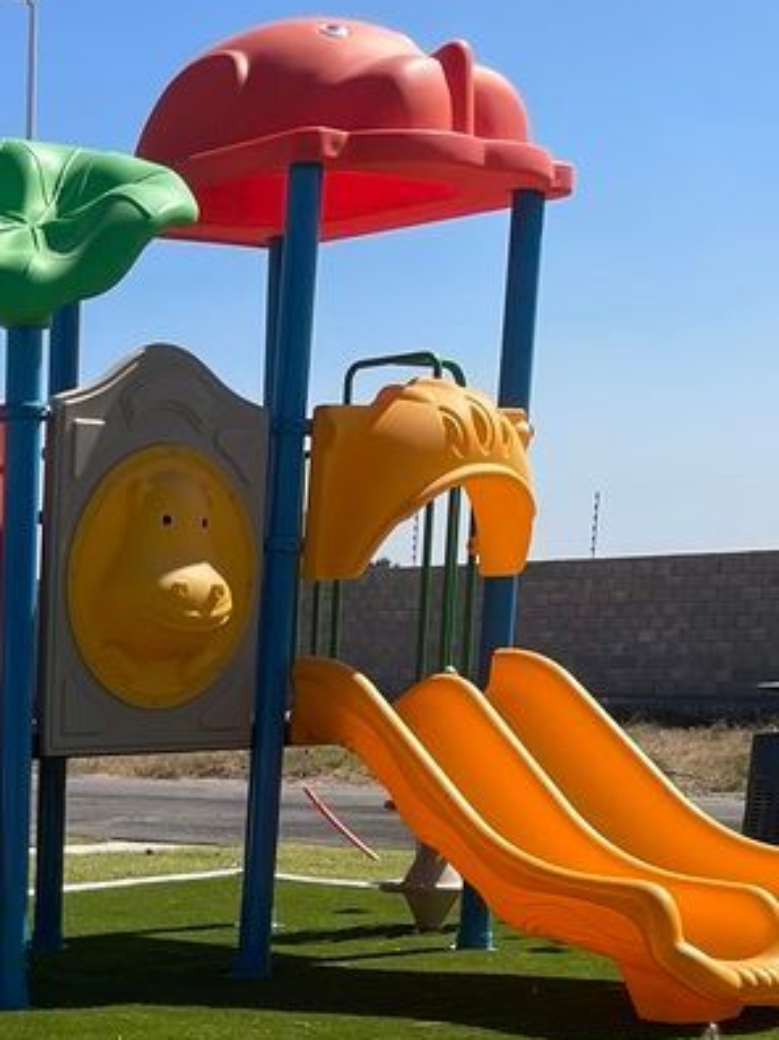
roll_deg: +0.8
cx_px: -311
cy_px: 1295
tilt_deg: -14.8
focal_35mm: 79
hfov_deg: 17.2
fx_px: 2372
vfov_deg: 22.5
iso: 32
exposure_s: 1/3861
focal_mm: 4.2
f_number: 1.6
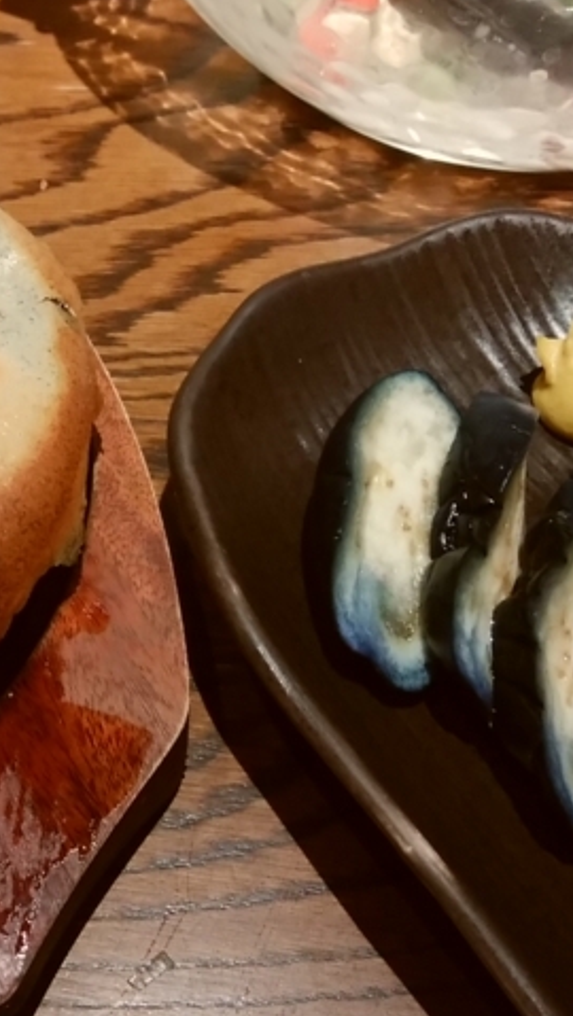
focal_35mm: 40
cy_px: 592
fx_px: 1079
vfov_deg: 50.2
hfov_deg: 28.4
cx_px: 40
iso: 125
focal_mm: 3
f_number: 2
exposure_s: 1/25
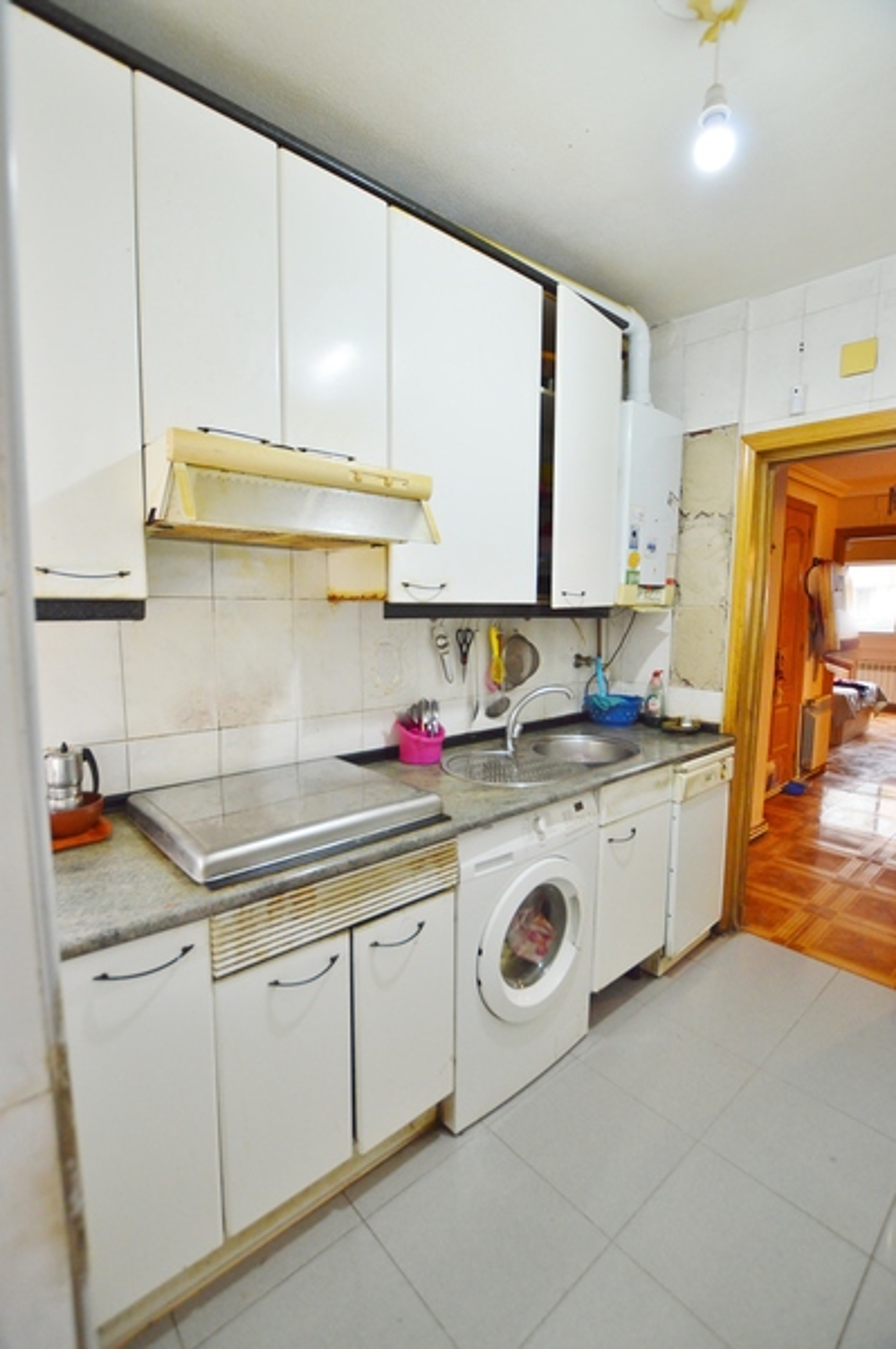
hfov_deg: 77.2
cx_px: 448
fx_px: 561
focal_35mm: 15
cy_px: 674
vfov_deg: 100.4
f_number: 3.5
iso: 560
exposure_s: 1/60
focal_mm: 10
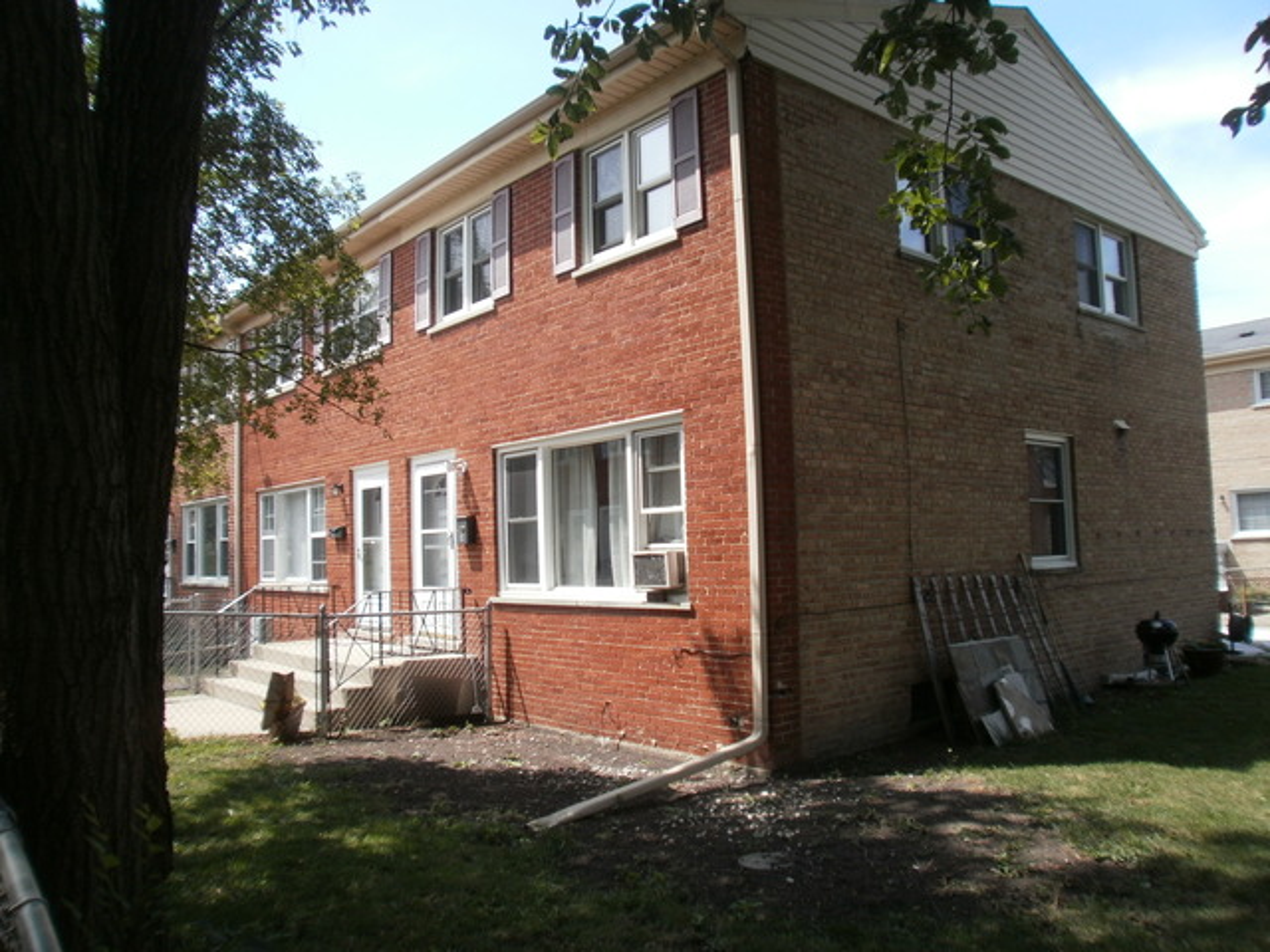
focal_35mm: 26
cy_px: 476
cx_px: 635
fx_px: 954
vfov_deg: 53.1
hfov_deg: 67.3
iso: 100
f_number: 2.6
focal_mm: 4.65
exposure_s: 1/800
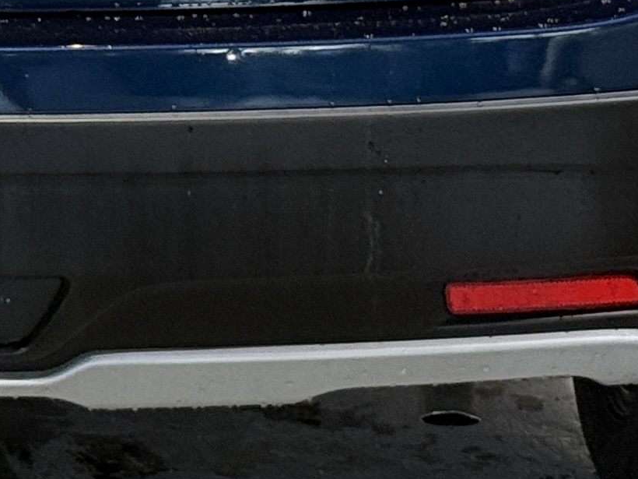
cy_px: -179
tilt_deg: -11.4
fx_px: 4350
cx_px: -77
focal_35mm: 236
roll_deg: -0.3
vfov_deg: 6.2
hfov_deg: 8.3
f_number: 1.78
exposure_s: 1/60
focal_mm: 6.76
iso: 200
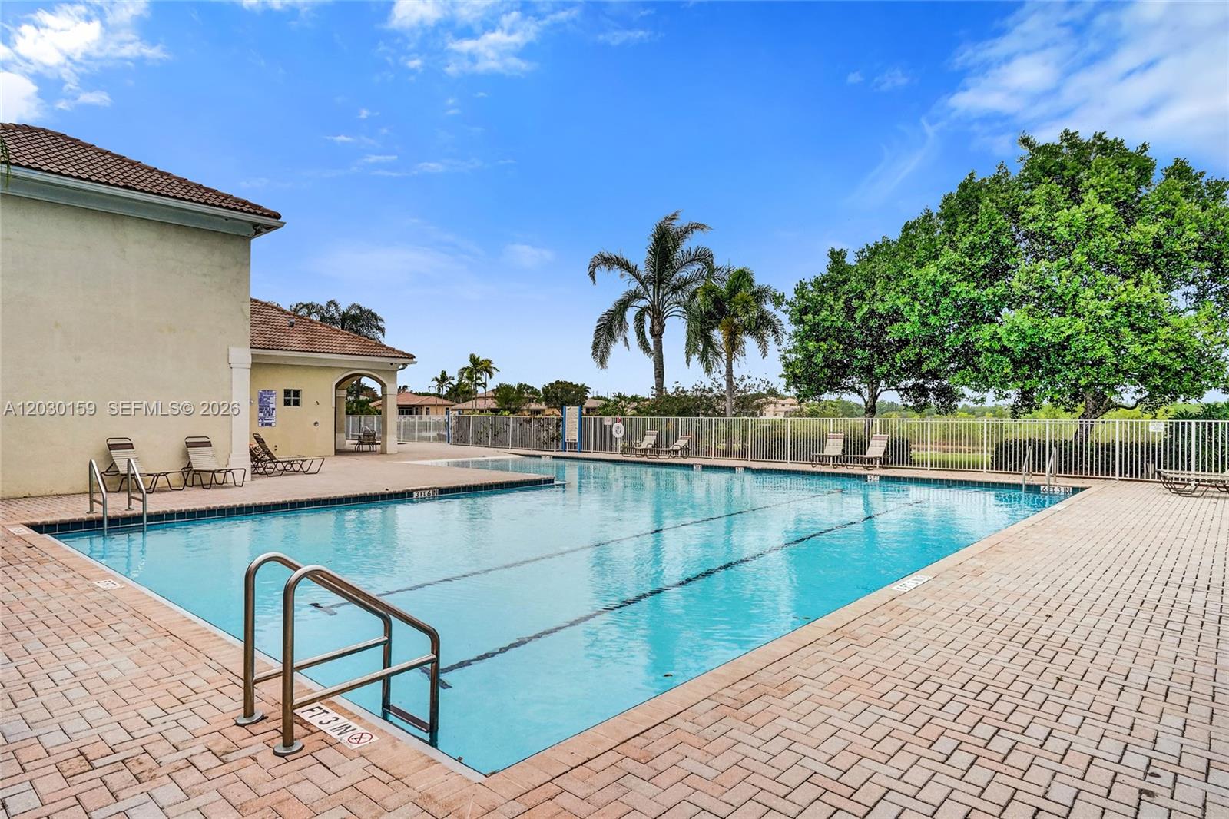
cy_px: 410
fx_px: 648
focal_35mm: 19
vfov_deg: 64.5
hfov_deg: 86.9
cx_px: 614
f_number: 14
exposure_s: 1/500
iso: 1250
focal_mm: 19
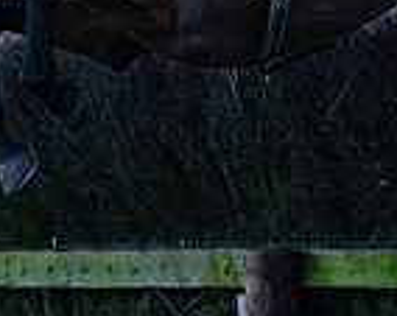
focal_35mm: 361
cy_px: -38
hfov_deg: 5.3
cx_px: 617
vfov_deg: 4.3
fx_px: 4233
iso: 800
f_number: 2.8
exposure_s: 1/1600
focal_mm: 70
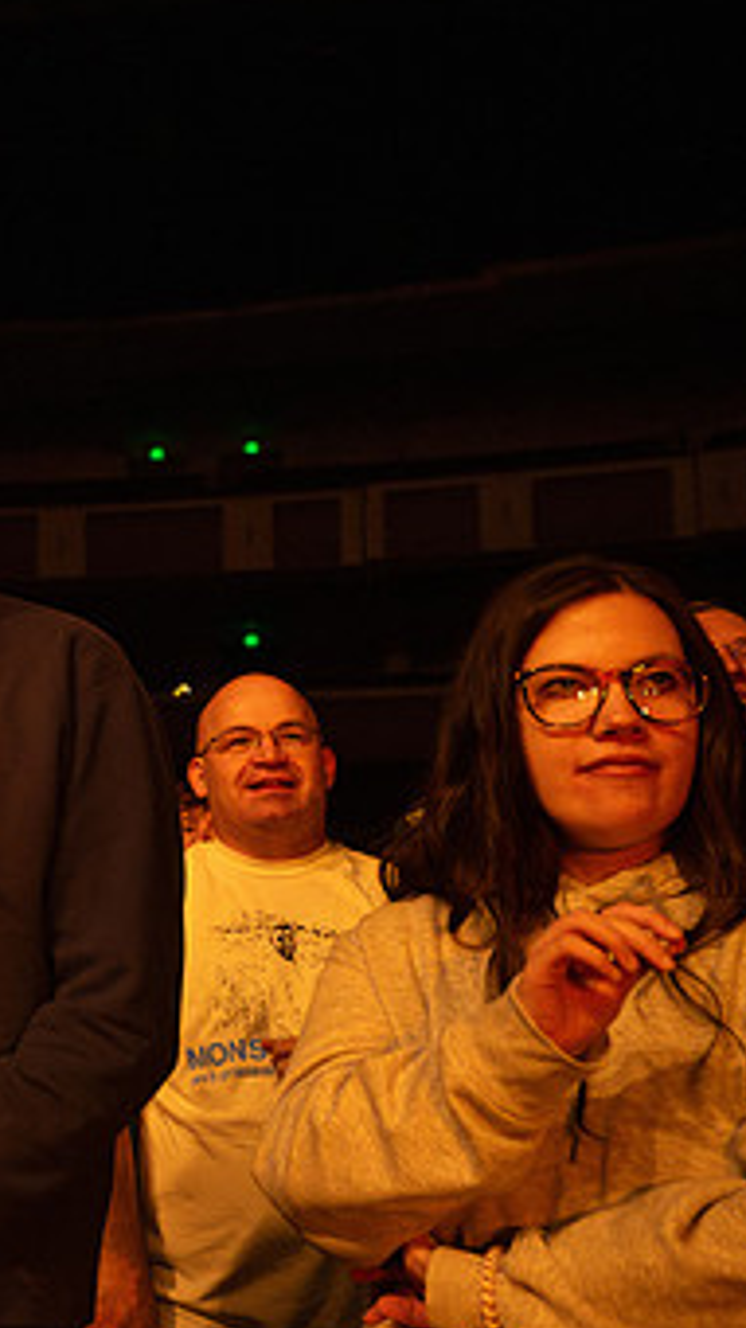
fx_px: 2077
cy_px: 697
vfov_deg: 35.5
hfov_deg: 18.1
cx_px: -375
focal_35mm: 59
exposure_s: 1/160
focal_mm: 33
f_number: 4
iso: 5000
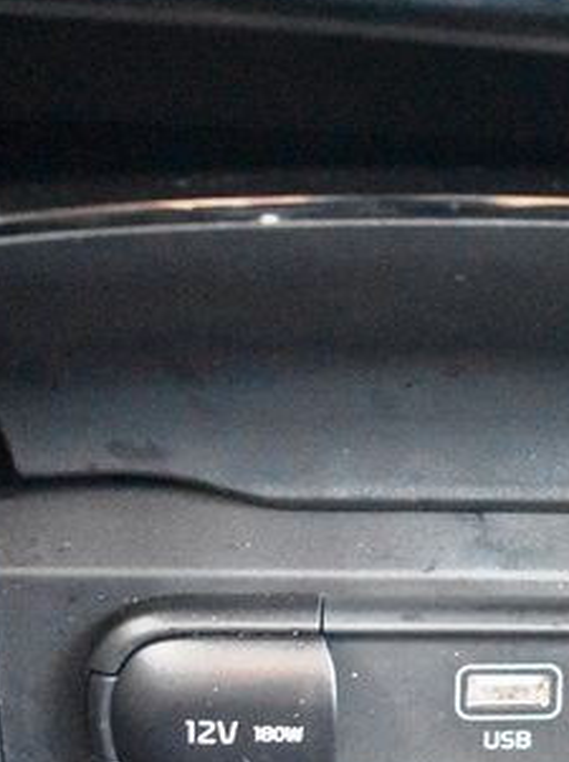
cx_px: 536
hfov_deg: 16.8
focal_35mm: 86
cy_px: 482
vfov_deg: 22.7
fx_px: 1889
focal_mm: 28
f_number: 4.2
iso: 12800
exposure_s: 1/60
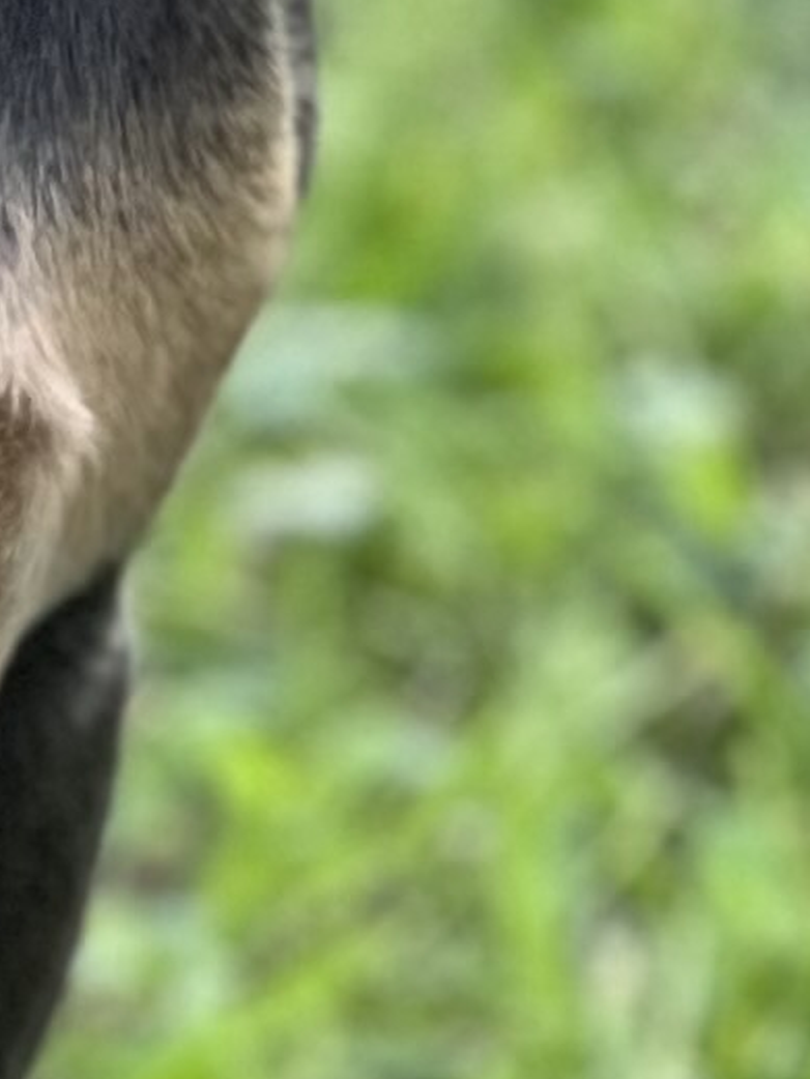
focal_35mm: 596
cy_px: 563
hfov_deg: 2.5
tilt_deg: -16.1
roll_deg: +4.6
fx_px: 18587
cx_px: -495
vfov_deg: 3.3
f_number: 2.8
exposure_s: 1/121
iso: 160
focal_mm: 9
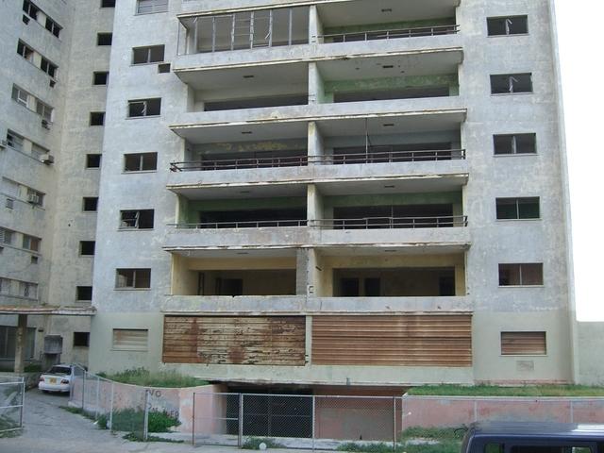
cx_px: 302
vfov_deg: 37.7
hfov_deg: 49.0
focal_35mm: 38
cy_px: 226
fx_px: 663
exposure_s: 1/100
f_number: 2.8
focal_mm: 7.9
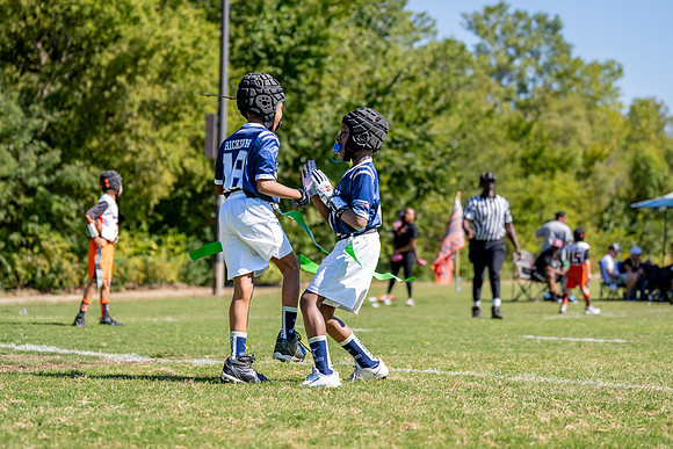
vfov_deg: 15.3
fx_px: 1675
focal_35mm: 90
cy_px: 196
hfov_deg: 22.7
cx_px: 329
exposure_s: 1/2000
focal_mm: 70
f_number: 2.8
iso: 160
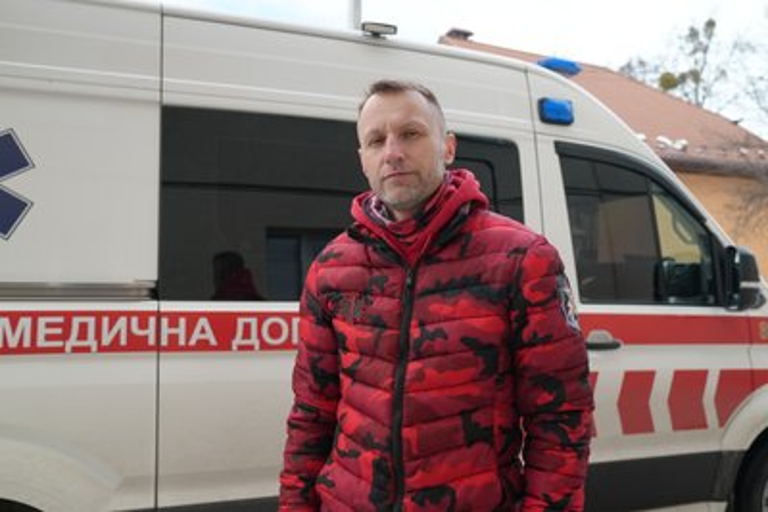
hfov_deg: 60.3
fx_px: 662
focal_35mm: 31
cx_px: 384
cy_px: 256
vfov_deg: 42.4
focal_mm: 31
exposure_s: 1/160
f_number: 4
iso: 640
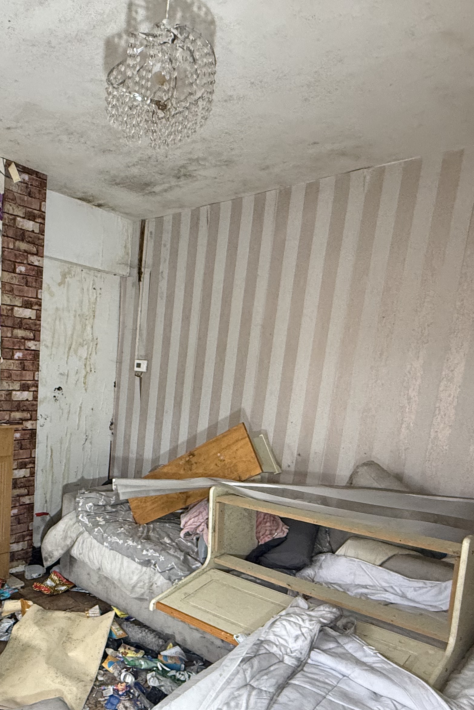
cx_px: 121
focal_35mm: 25
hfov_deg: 49.3
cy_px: 456
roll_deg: -4.0
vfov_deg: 70.0
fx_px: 494
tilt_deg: -9.0
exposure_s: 1/60
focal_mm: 2.22
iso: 400
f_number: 2.2
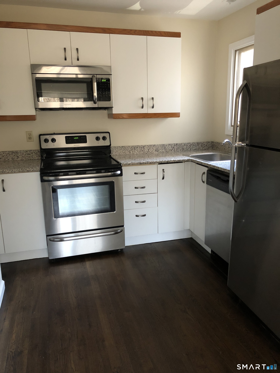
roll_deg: +1.8
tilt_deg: -14.1
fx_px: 302
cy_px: 186
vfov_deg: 63.4
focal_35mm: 28
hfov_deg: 49.7
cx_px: 140
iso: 100
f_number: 1.8
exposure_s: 1/8
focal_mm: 3.99
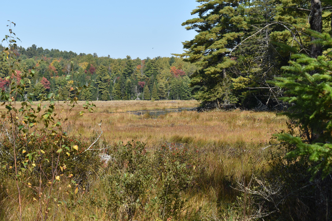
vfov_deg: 16.6
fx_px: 761
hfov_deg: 24.6
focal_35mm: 82
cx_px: 166
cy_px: 110
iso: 100
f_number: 9
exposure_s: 1/200
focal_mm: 55
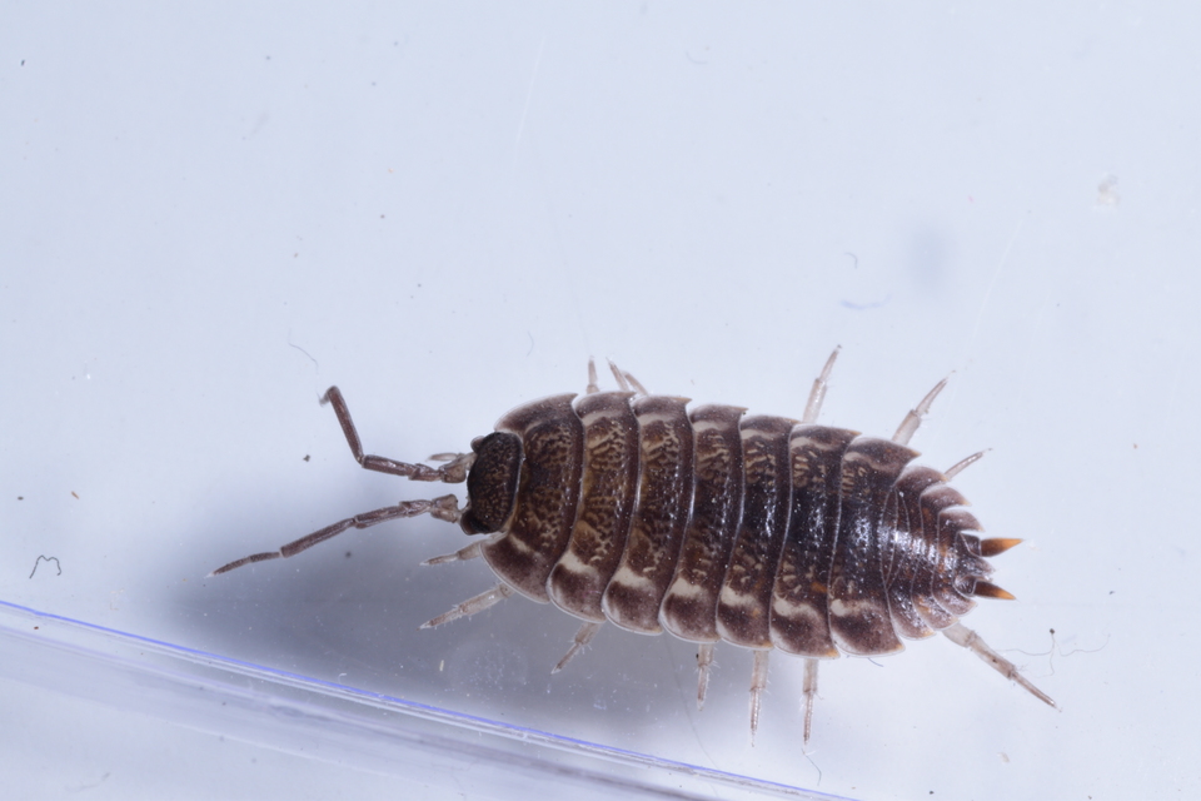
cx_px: 600
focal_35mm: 158
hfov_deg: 13.0
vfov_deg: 8.7
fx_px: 5254
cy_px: 400
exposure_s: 1/200
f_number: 45
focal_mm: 105
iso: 100
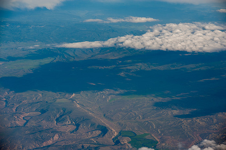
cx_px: 113
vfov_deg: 16.1
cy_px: 75
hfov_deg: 23.9
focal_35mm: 85
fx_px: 533
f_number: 5.6
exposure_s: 1/2500
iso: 400
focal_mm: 85
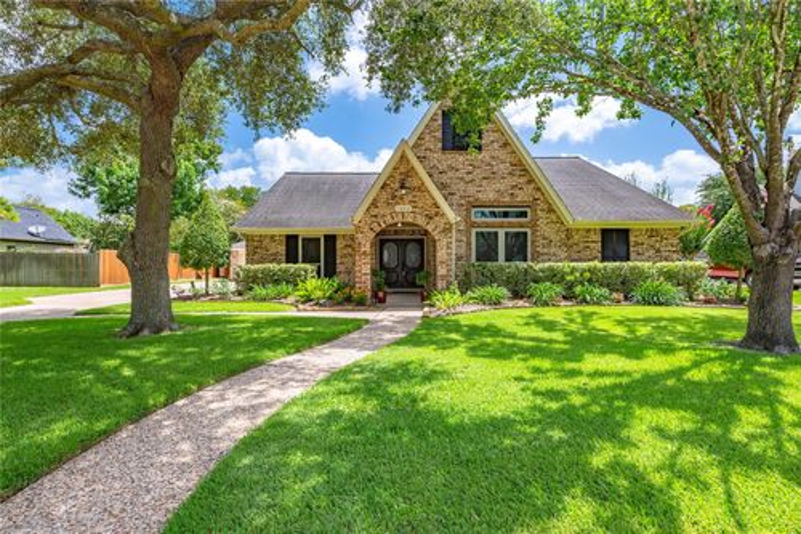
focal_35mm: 18
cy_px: 267
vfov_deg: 67.3
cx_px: 400
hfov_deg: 90.0
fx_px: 400
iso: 125
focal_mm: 18
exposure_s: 1/160
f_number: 11
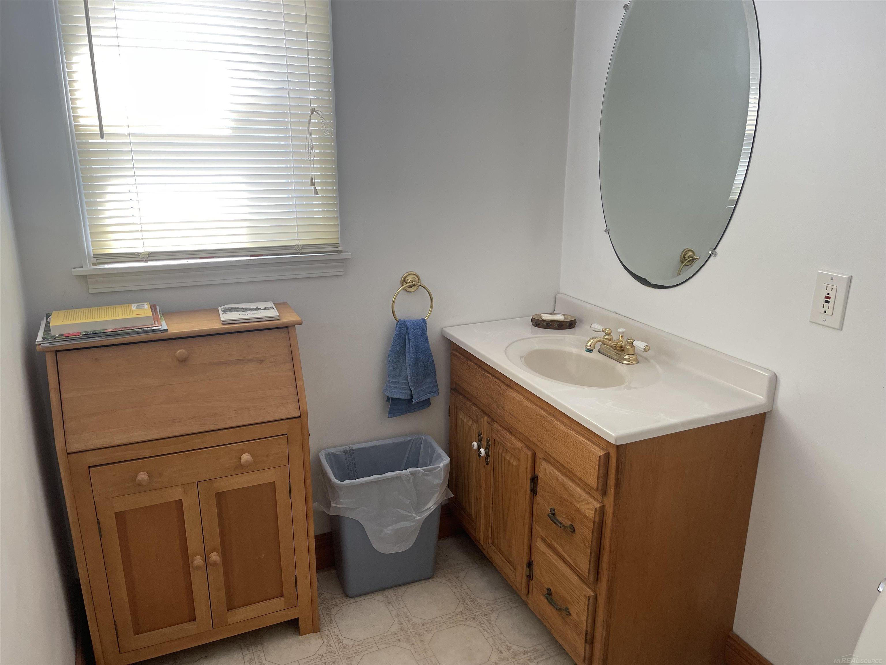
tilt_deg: -17.2
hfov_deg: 69.4
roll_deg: +0.2
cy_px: 332
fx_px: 640
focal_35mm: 25
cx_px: 443
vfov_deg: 54.9
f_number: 1.6
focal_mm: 5.1
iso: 125
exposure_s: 1/121
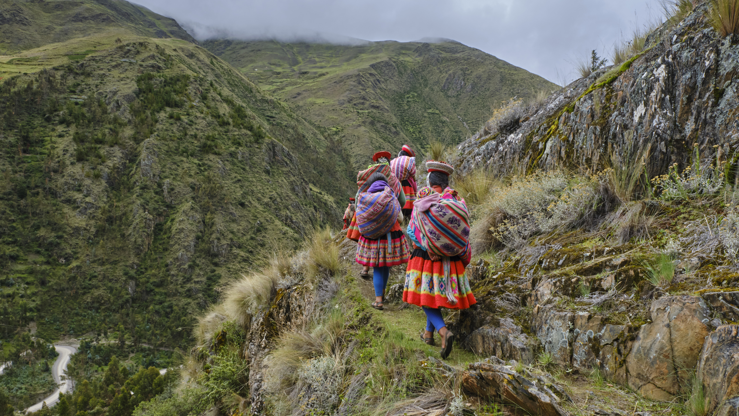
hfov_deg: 71.9
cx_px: 373
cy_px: 236
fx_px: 509
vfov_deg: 44.3
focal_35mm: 26
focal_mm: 16
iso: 400
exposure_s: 1/250
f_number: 11
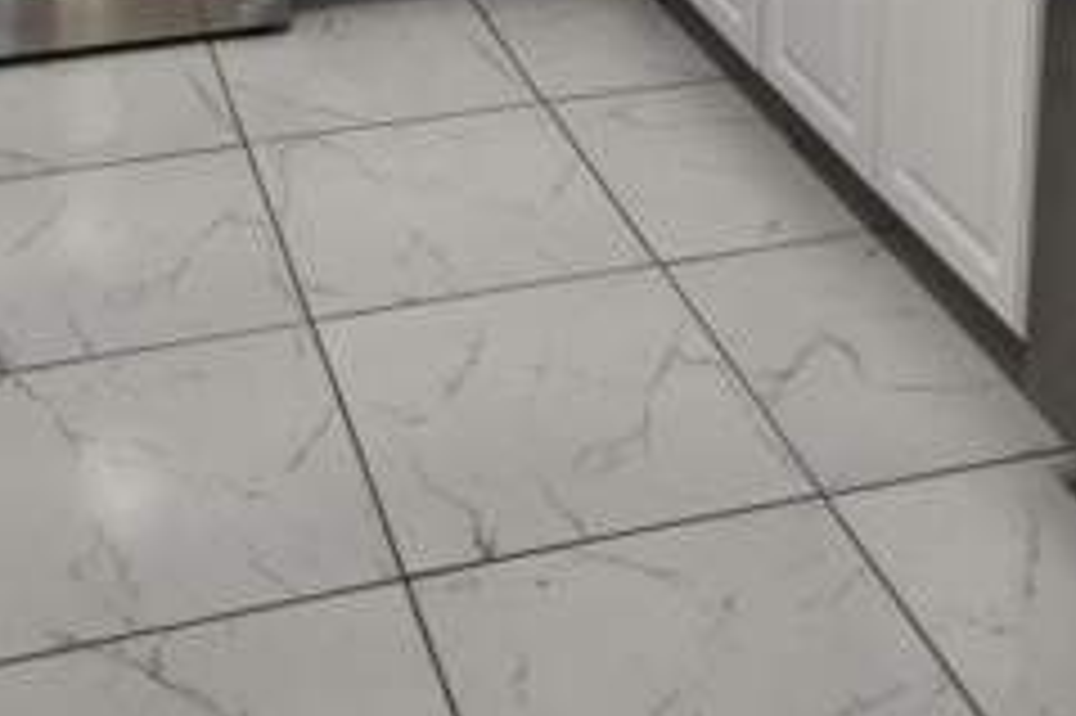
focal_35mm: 64
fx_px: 1912
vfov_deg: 17.8
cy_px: -500
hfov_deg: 31.3
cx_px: 428
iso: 80
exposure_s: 1/120
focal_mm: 5.4
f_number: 1.8
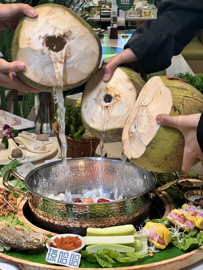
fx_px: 602
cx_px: 102
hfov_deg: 19.1
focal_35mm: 77
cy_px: 135
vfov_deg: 25.3
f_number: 2.8
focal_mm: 9
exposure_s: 1/99
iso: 125
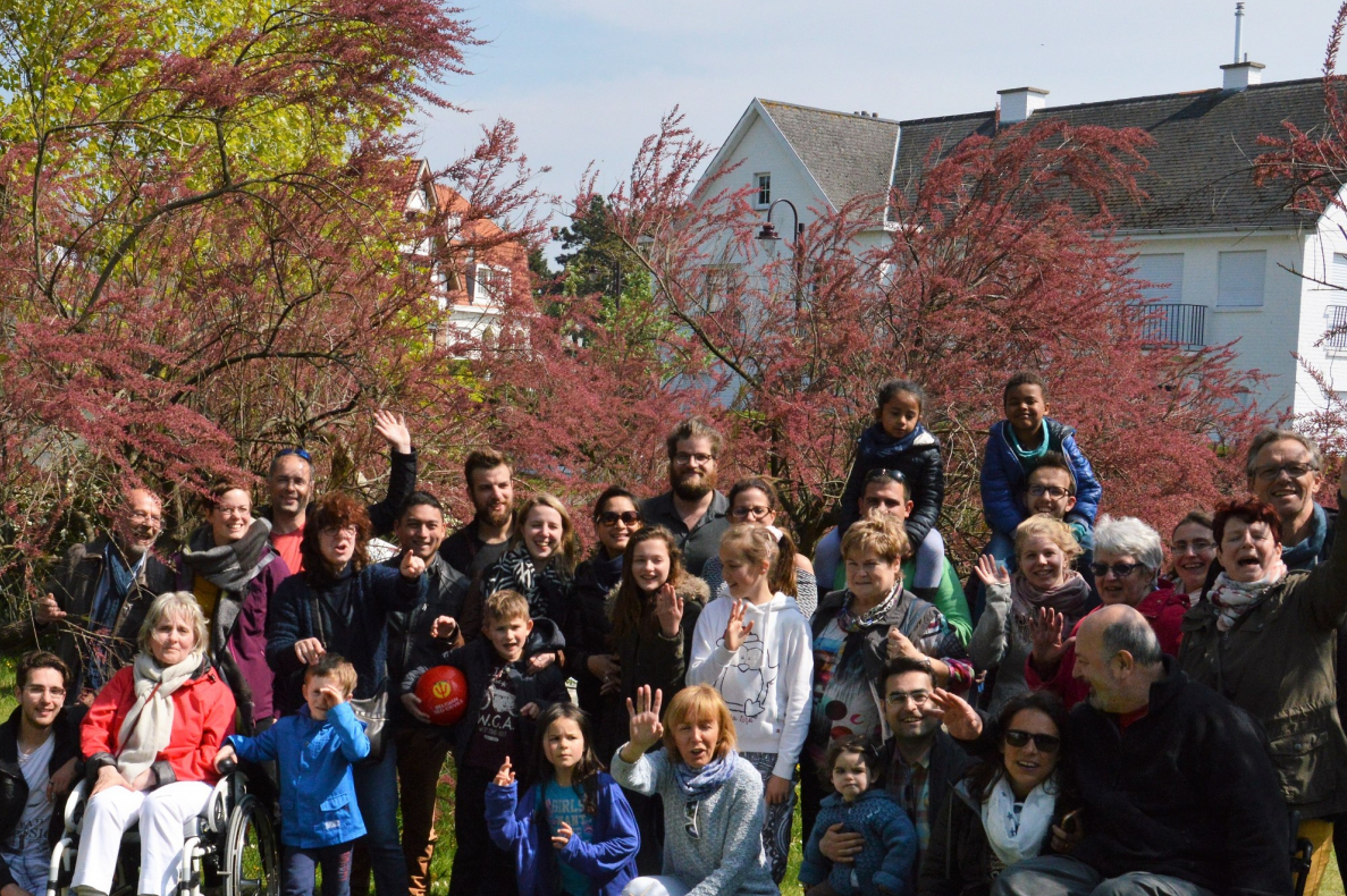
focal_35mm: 48
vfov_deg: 28.1
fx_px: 1786
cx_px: 520
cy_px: 529
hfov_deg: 41.1
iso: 800
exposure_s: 1/3200
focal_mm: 21
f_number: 9
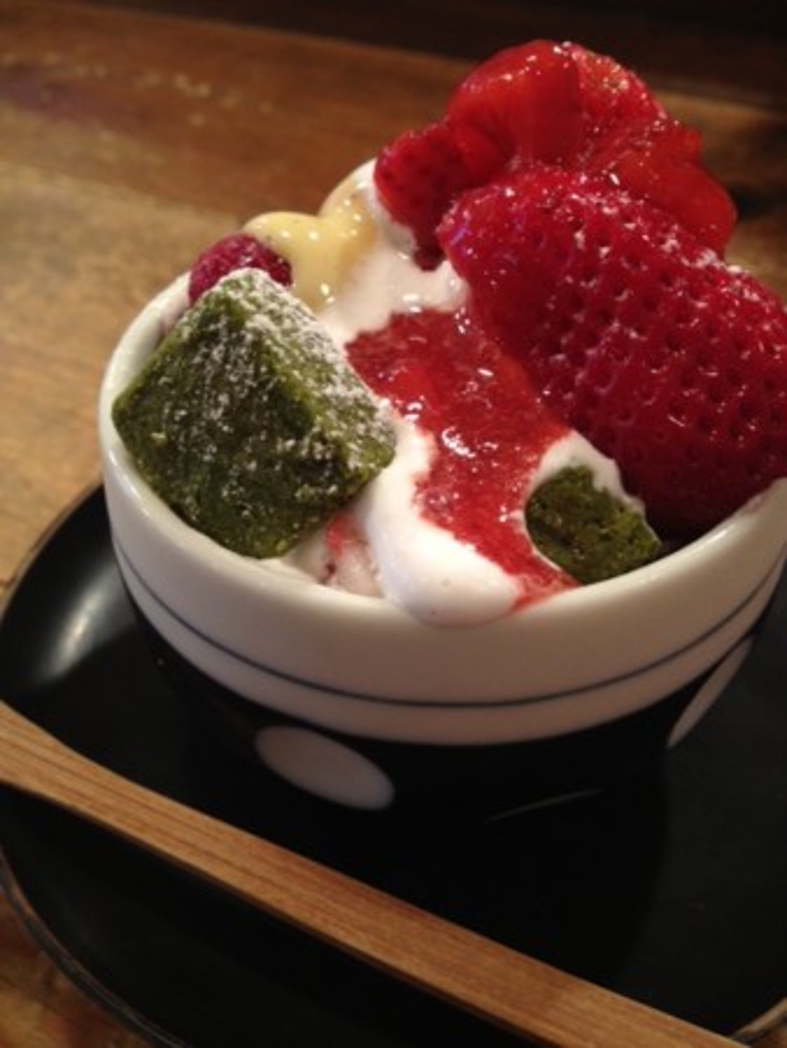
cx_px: 394
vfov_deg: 52.6
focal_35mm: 35
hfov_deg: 40.7
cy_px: 524
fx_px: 1060
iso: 125
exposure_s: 1/20
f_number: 2.4
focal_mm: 4.28
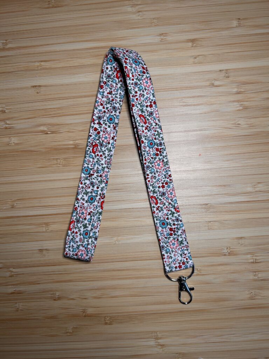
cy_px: 180
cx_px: 134
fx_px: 269
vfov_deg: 67.3
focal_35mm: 26
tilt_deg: -87.3
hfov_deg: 53.1
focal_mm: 5.7
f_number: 1.5
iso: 50
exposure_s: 1/121
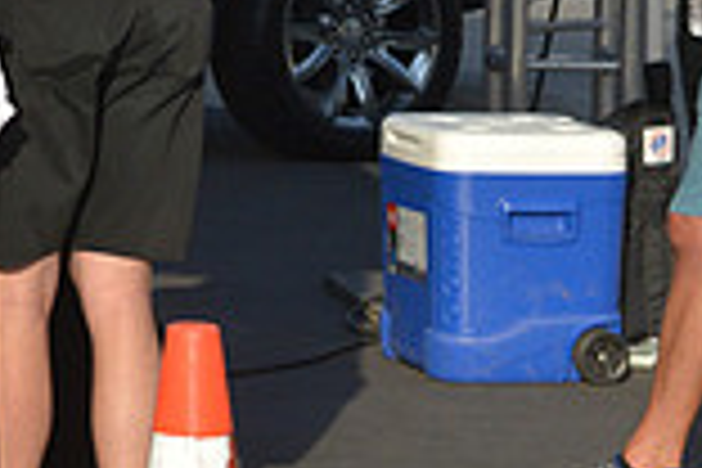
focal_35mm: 260
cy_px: -164
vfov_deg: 5.3
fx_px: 5070
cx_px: -400
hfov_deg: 7.8
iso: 1000
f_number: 7.1
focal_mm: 70
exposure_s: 1/4000
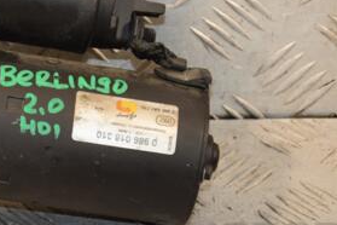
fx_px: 2115
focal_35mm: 226
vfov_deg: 6.1
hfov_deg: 9.1
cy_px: 80
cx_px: 35
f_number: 5.3
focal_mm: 70
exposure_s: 1/160
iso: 800
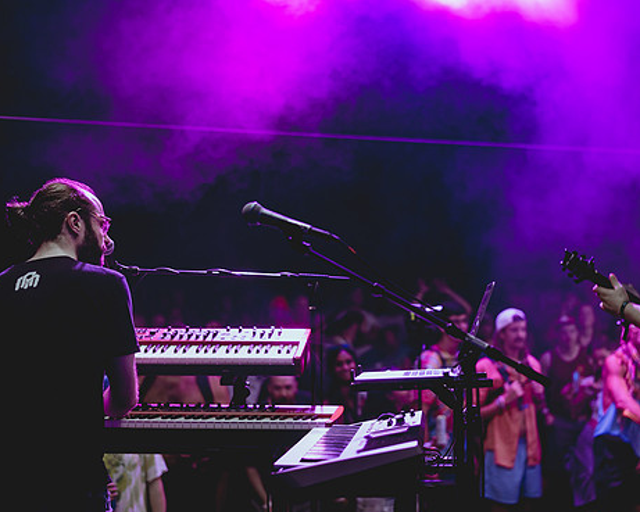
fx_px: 1118
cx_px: 394
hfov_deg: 31.8
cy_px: 257
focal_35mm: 59
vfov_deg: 25.8
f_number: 2
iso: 1600
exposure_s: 1/200
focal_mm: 50
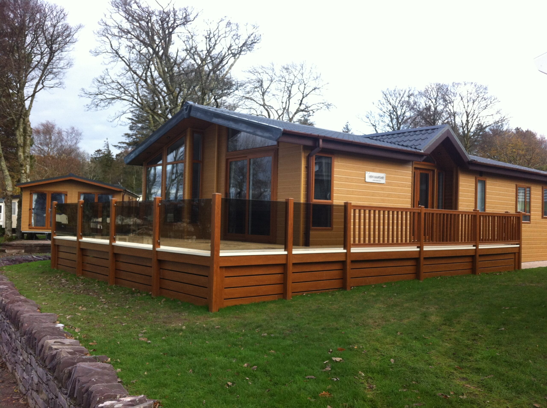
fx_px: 552
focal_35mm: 35
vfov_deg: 40.6
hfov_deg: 52.7
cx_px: 274
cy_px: 204
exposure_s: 1/120
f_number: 2.8
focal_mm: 3.85
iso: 100
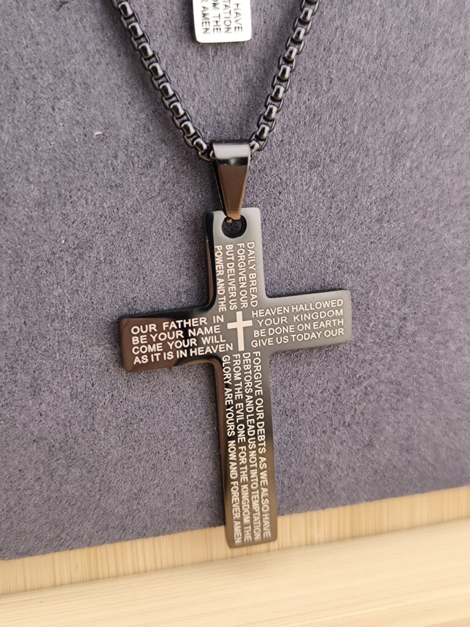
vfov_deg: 38.2
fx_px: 905
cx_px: 235
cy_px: 314
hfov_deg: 29.1
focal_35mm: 50
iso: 50
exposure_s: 1/379
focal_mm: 6.92
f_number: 1.9
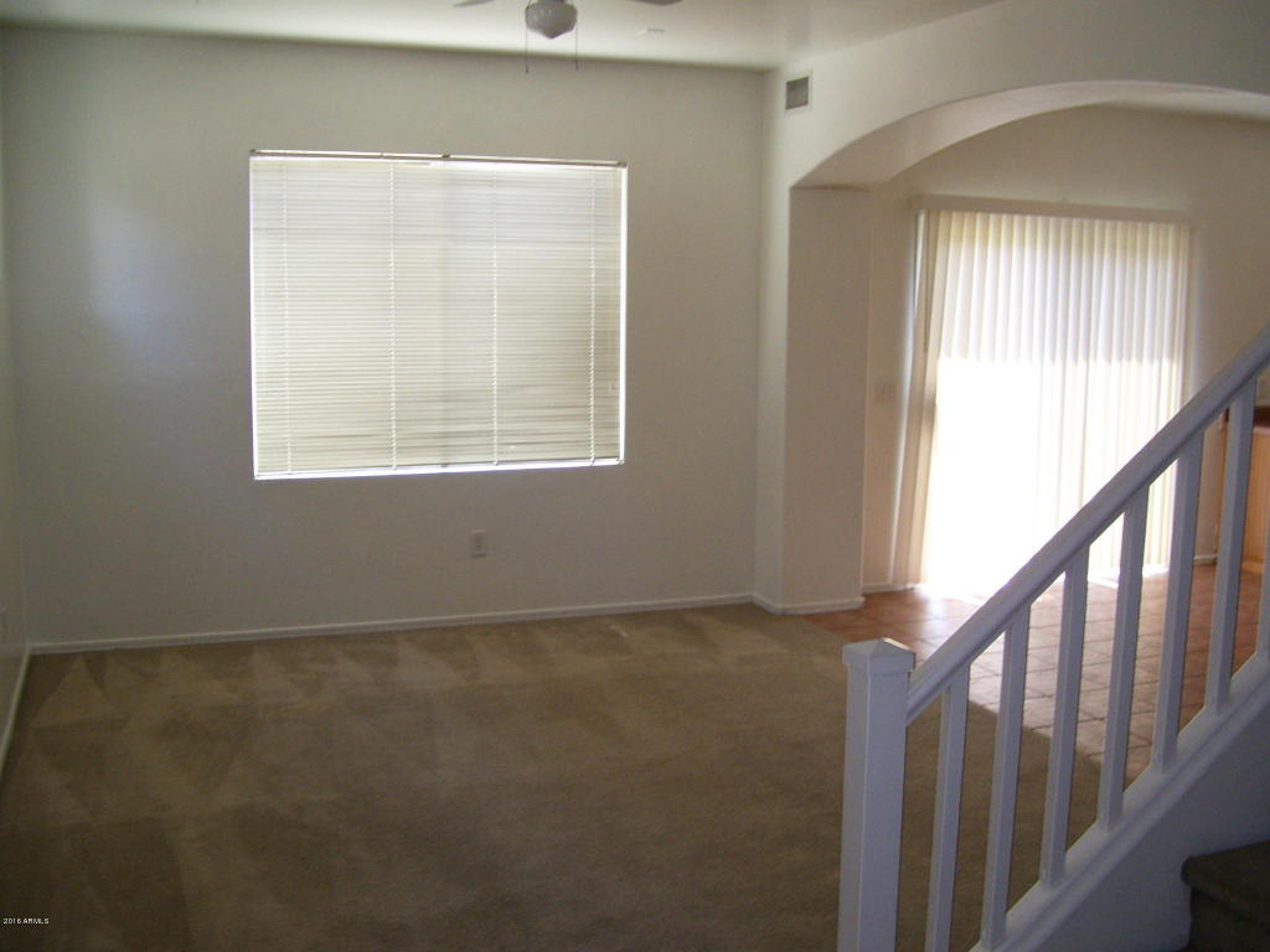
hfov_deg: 50.1
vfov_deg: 38.7
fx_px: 1357
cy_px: 476
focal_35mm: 37
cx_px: 635
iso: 125
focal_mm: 6
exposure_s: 1/90
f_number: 2.7
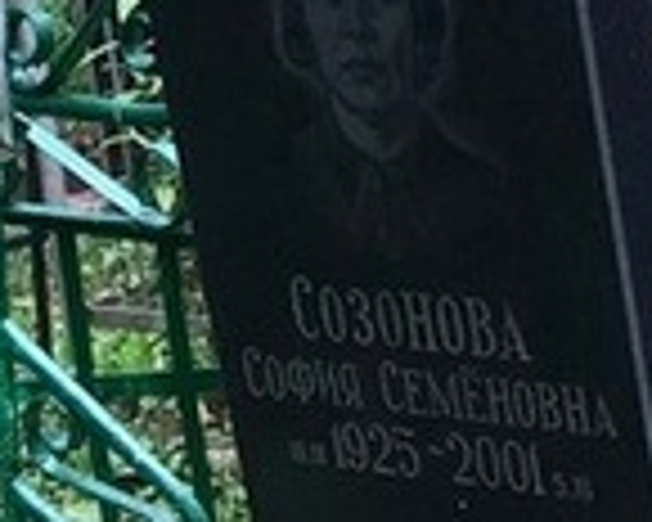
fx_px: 3724
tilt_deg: -21.9
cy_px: 675
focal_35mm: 193
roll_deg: +9.7
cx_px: -90
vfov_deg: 7.9
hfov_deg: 9.9
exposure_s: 1/100
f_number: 1.8
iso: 32
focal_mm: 3.99
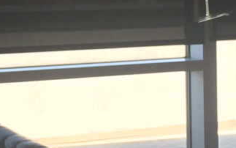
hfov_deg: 16.7
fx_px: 785
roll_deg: +1.3
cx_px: -7
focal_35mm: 122
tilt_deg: -1.1
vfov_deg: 10.6
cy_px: -31
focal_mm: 4.15
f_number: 2.2
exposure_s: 1/191
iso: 32
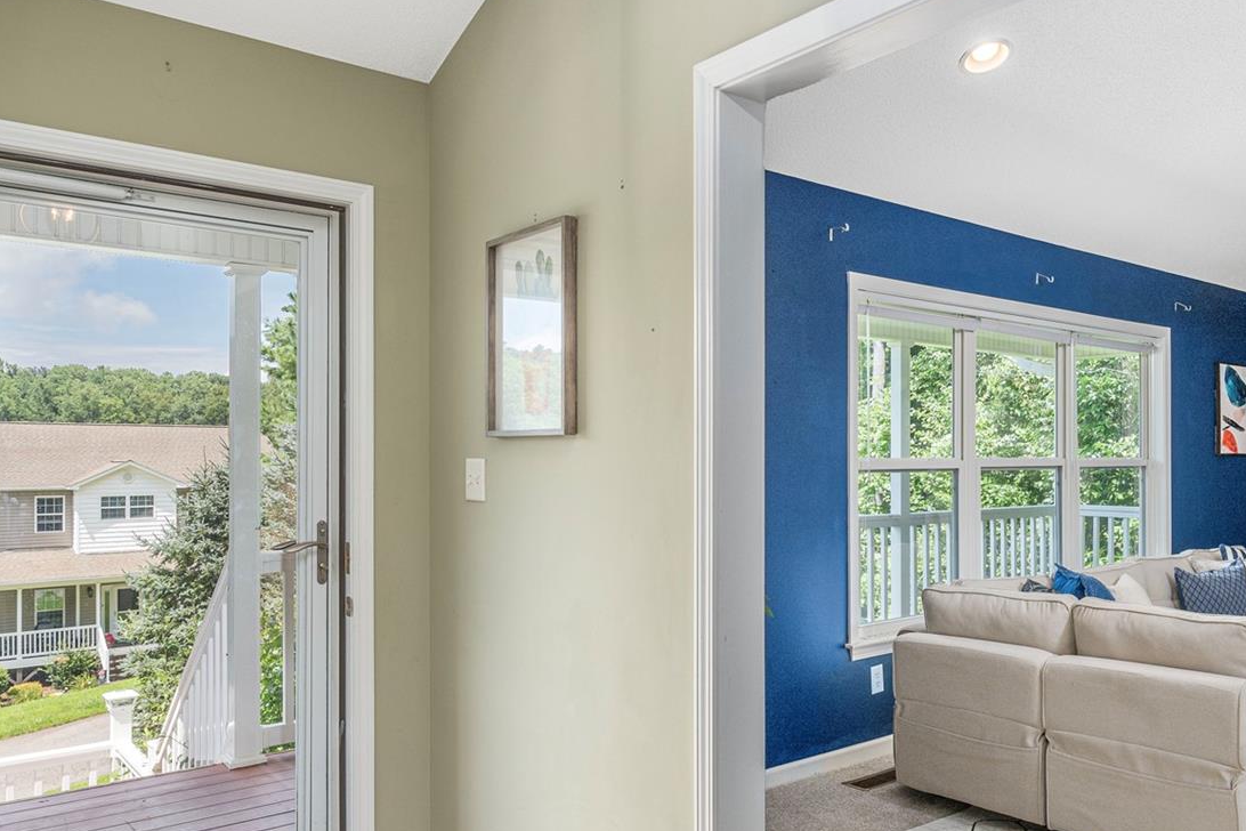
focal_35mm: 30
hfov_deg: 60.9
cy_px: 455
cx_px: 800
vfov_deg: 43.6
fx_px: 1038
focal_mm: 16
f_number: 7.1
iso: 320
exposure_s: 1/125
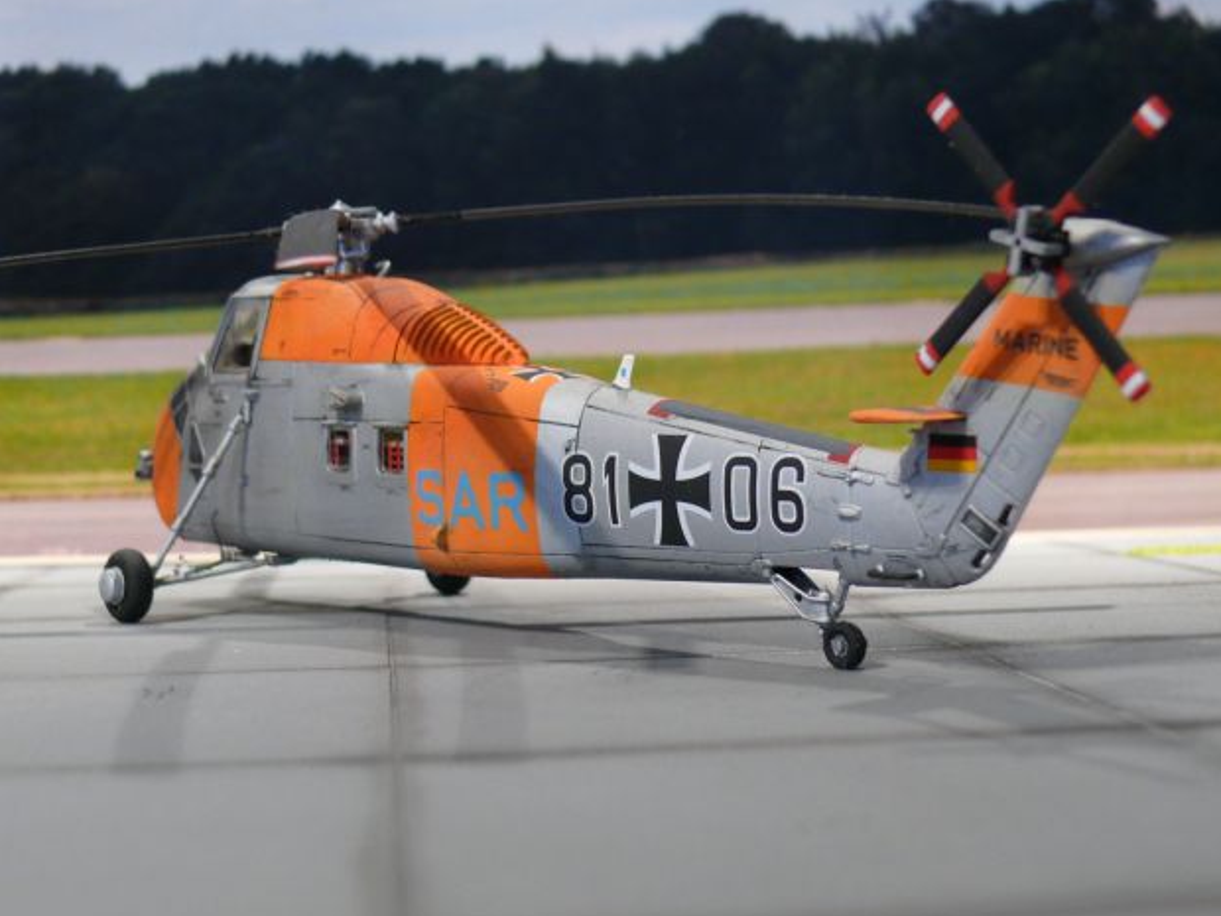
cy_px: 455
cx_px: 597
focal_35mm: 63
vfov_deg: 23.3
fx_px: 2222
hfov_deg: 30.7
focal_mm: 10.1
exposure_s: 1/15
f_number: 3.2
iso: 200
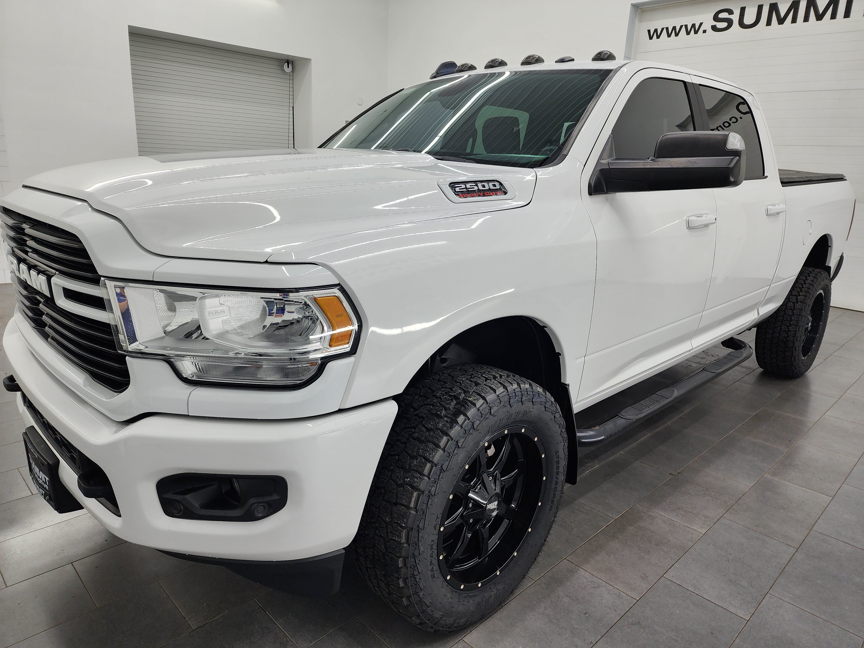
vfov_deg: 58.9
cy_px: 324
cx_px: 432
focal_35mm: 23
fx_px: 574
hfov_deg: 73.9
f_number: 1.8
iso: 80
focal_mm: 6.4
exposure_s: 1/180
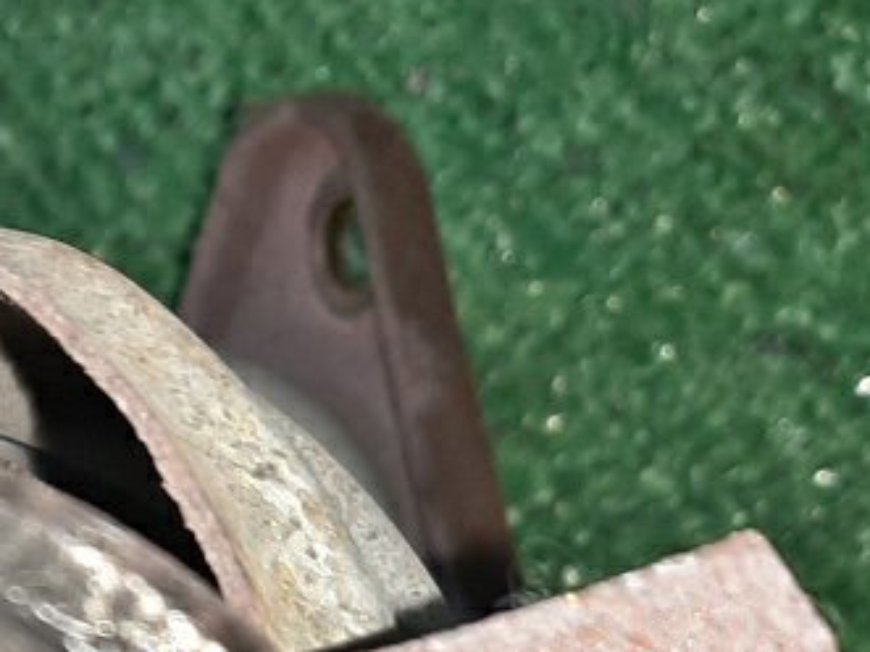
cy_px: 1312
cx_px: -357
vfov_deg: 11.7
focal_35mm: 113
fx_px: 2839
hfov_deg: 16.2
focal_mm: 3.93
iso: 179
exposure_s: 1/33
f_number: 1.7
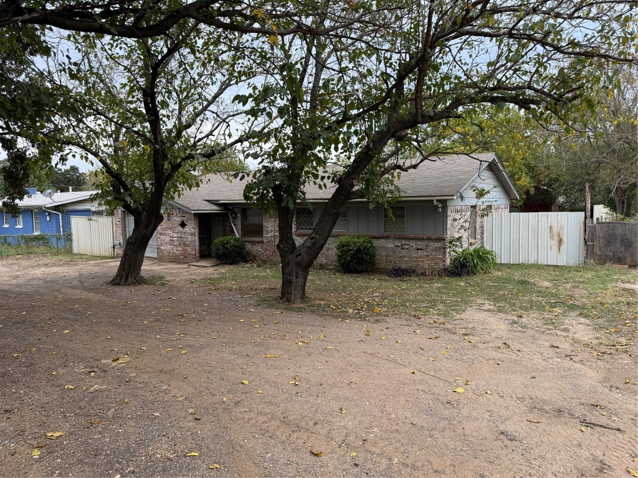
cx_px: 319
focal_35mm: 24
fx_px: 442
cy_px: 239
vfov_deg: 56.8
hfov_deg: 71.6
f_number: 1.78
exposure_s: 1/184
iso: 64
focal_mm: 6.86
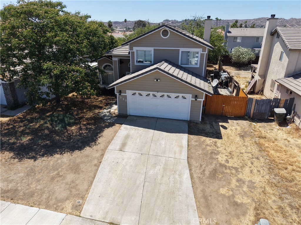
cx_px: 150
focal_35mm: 24
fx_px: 209
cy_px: 112
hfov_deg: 71.6
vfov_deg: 56.8
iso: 170
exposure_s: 1/3200
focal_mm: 8.67
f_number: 1.8
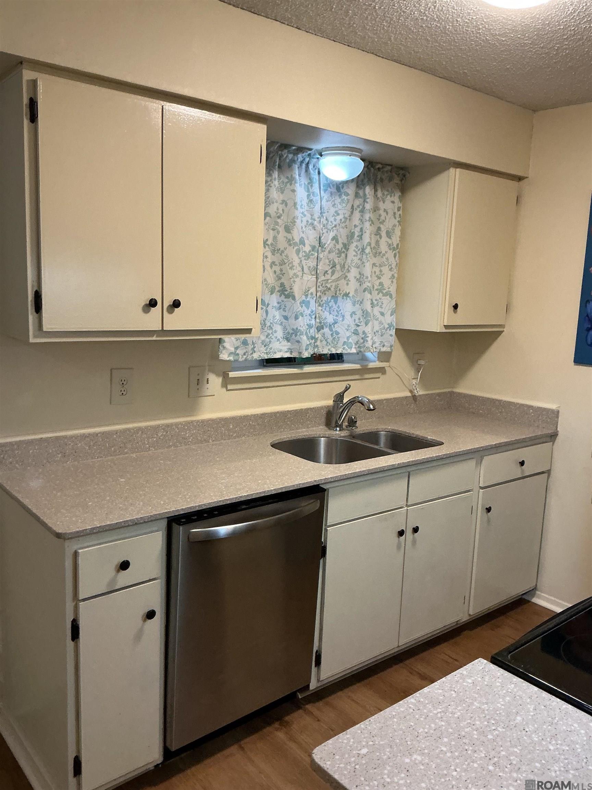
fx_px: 661
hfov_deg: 48.2
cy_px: 395
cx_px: 296
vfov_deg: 61.7
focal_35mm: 29
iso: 125
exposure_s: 1/60
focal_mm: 3
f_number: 1.8
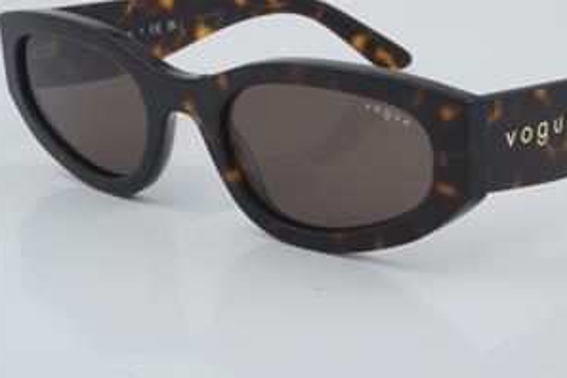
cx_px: 372
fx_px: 1591
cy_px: 130
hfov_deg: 20.2
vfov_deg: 13.5
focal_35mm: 101
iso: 100
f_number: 32
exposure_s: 1/3
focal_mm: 50
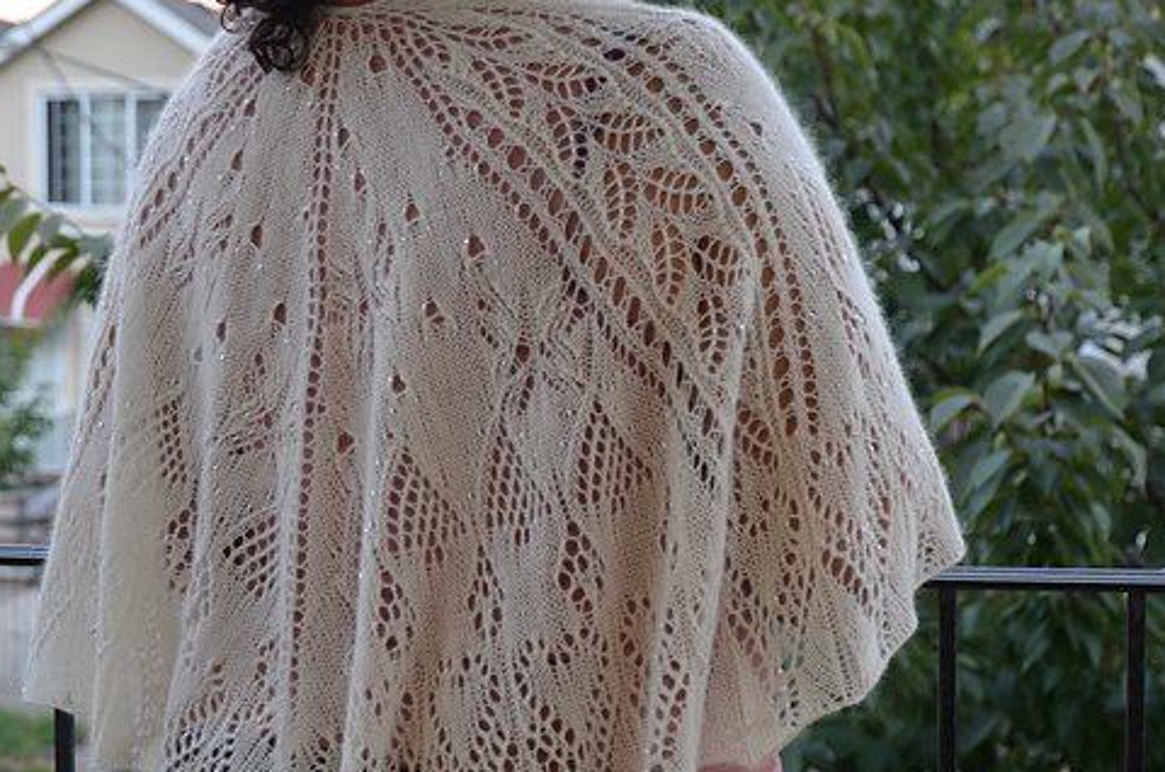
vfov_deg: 17.0
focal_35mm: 80
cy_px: 435
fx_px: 2584
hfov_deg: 25.3
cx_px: 434
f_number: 3.8
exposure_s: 1/40
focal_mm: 40
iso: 800
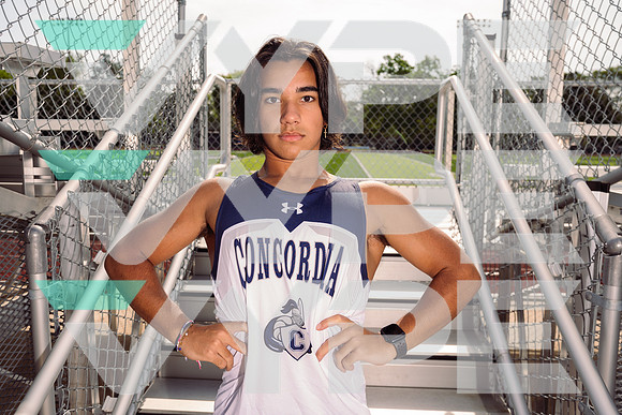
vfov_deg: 42.3
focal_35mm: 31
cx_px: 311
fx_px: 536
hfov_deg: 60.3
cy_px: 208
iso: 64
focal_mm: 31
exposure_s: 1/250
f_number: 6.3
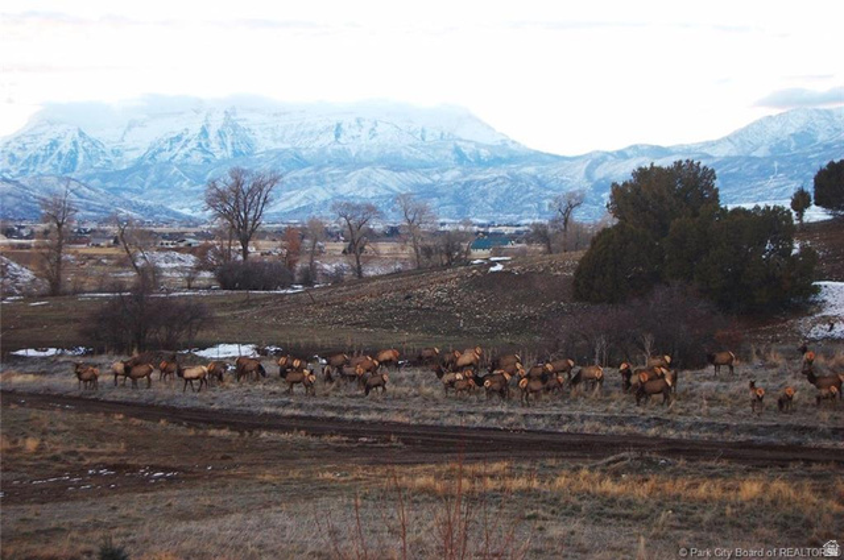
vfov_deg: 20.1
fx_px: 1580
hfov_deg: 29.9
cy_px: 280
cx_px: 422
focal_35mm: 68
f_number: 5.3
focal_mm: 45
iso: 720
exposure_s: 1/60
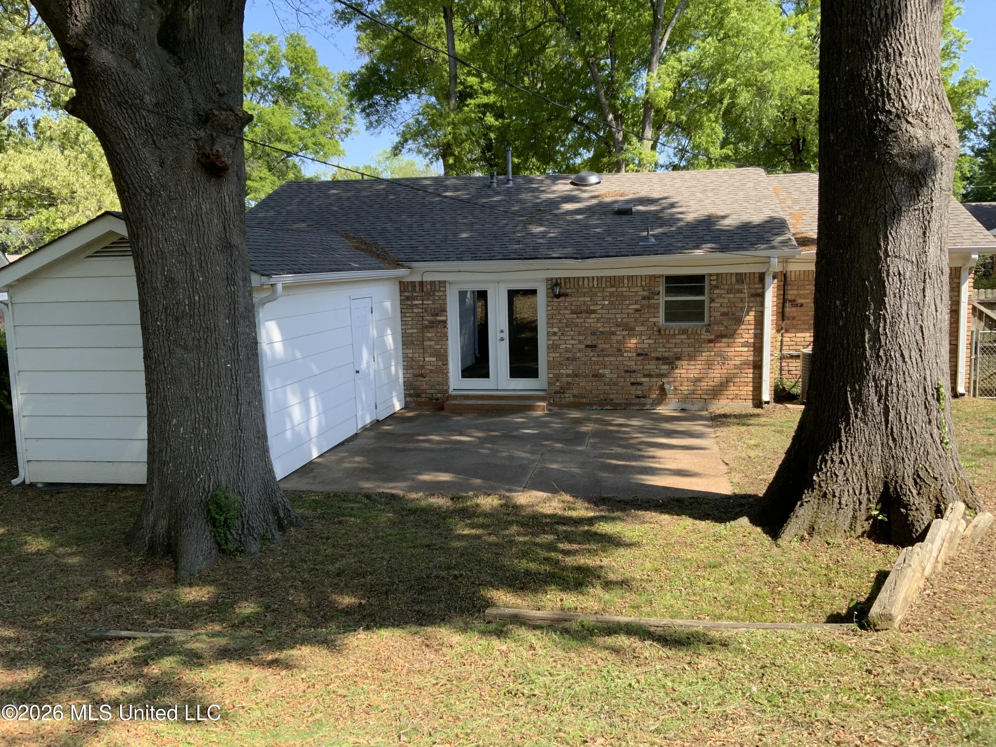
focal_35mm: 29
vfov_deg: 48.2
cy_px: 374
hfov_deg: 61.7
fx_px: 834
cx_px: 498
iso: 16
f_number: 1.8
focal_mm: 3
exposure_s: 1/491
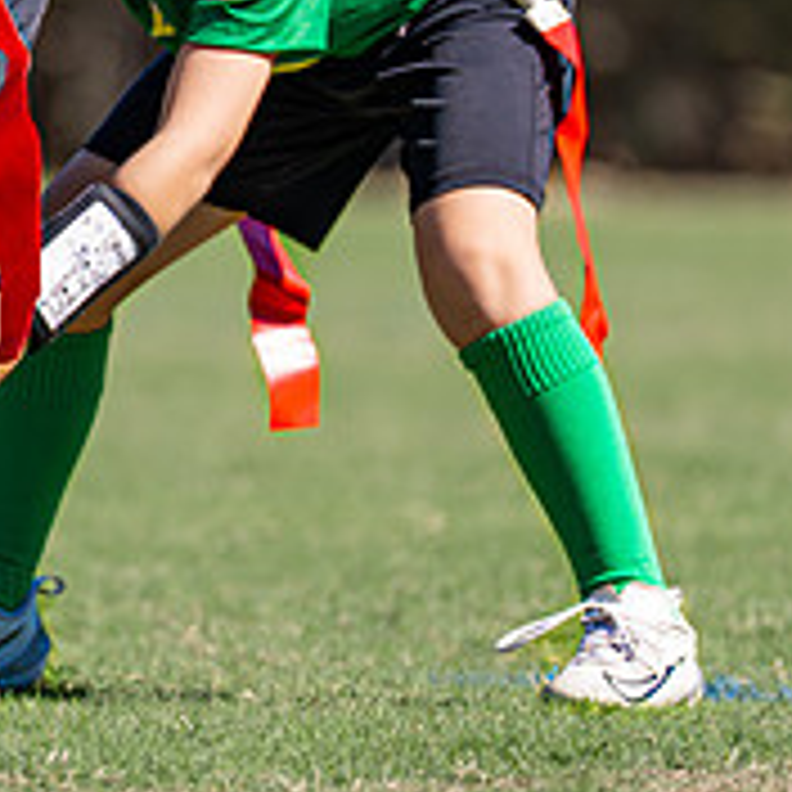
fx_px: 21562
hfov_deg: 2.1
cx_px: -302
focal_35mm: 833
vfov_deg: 2.1
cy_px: 156
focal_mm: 200
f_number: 2.8
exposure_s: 1/3200
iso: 200
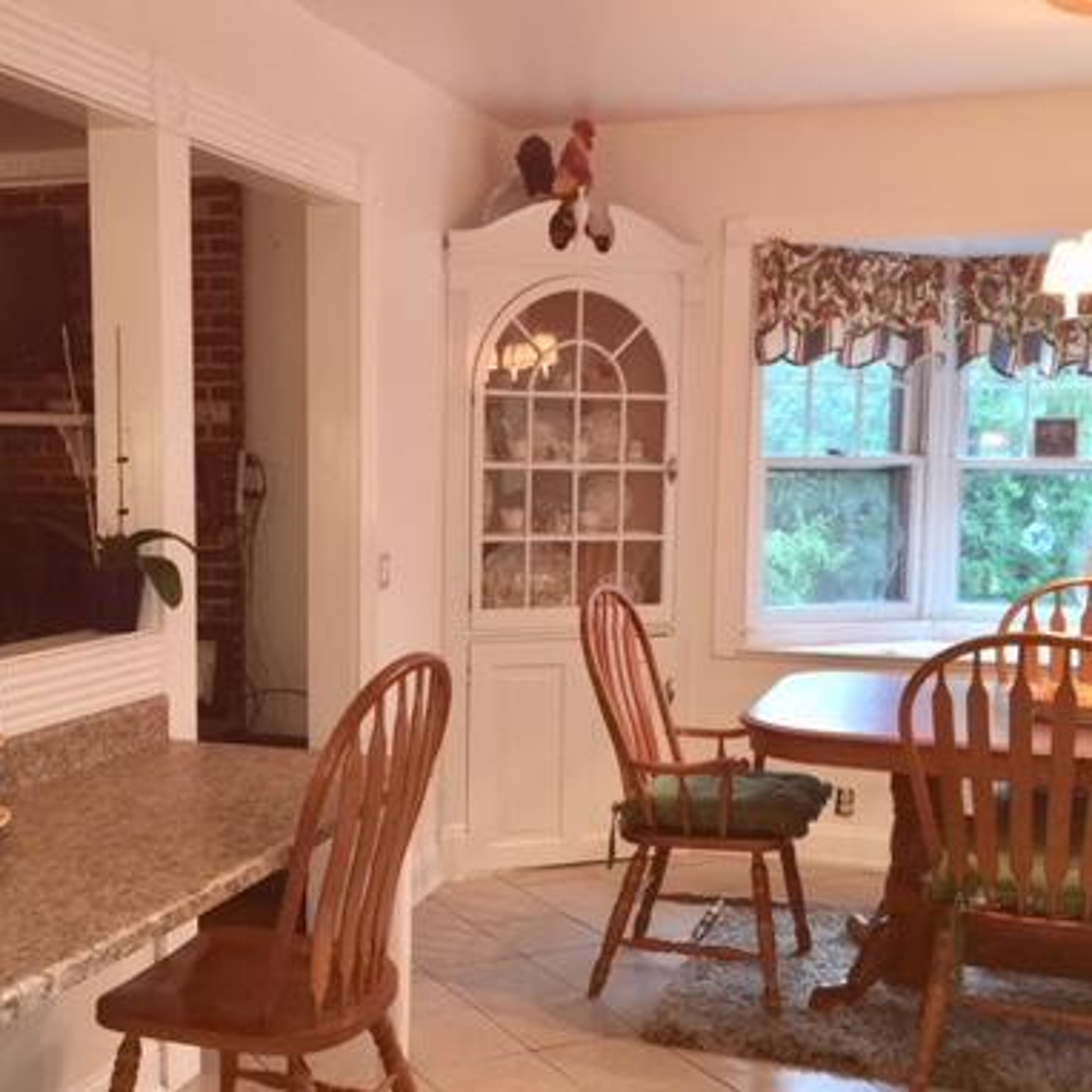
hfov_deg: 38.9
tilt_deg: -5.6
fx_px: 1535
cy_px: 595
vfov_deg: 39.1
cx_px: 406
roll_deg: -0.2
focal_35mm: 43
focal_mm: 4.15
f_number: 2.2
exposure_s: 1/30
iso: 125
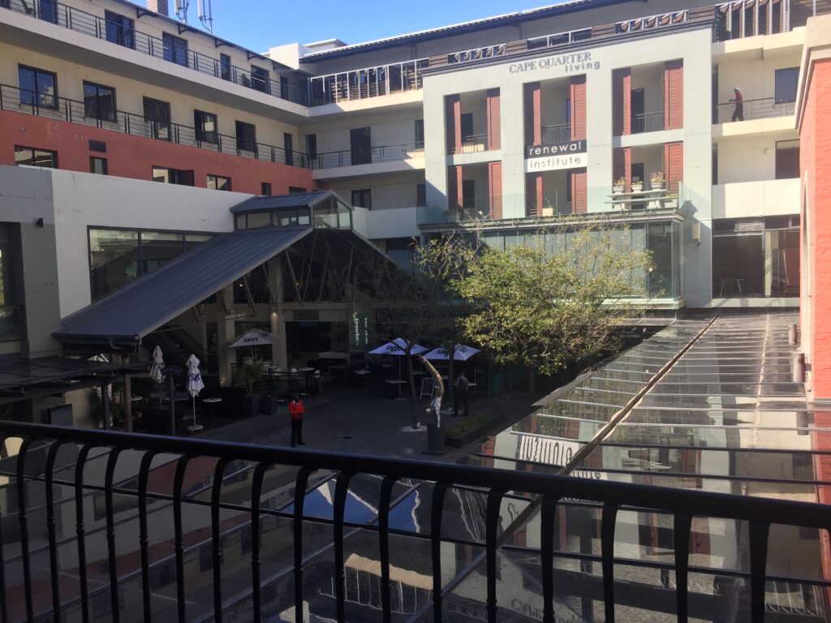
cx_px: 416
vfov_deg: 48.2
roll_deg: +0.4
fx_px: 696
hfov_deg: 61.7
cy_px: 312
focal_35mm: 29
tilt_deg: -5.3
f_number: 2.2
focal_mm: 4.15
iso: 32
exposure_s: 1/732
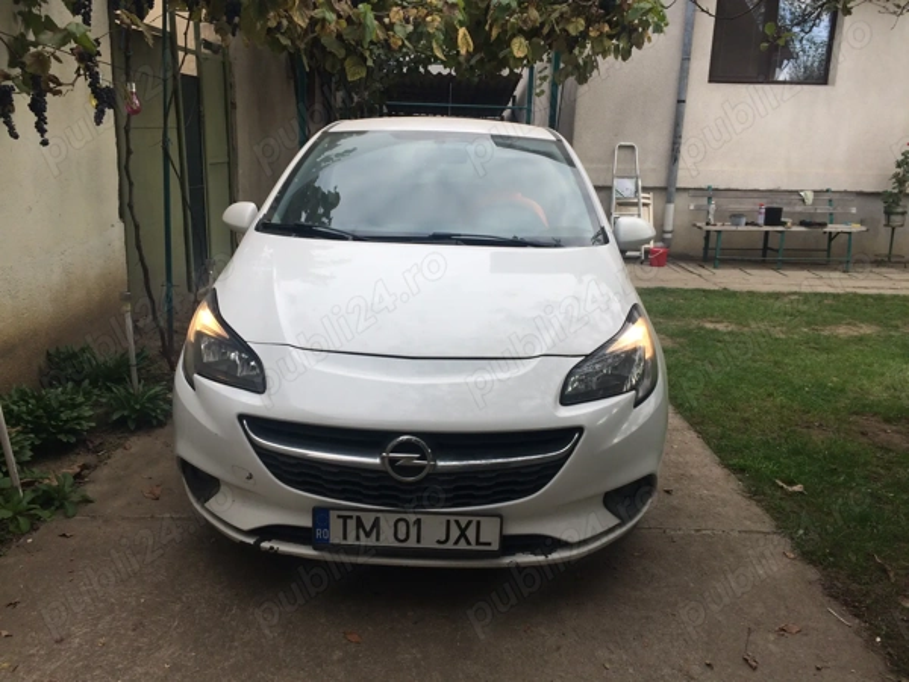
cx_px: 454
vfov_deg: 48.2
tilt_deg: -13.5
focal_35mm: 29
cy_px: 341
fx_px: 762
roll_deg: -1.5
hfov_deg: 61.7
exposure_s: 1/533
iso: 32
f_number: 2.2
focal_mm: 4.15
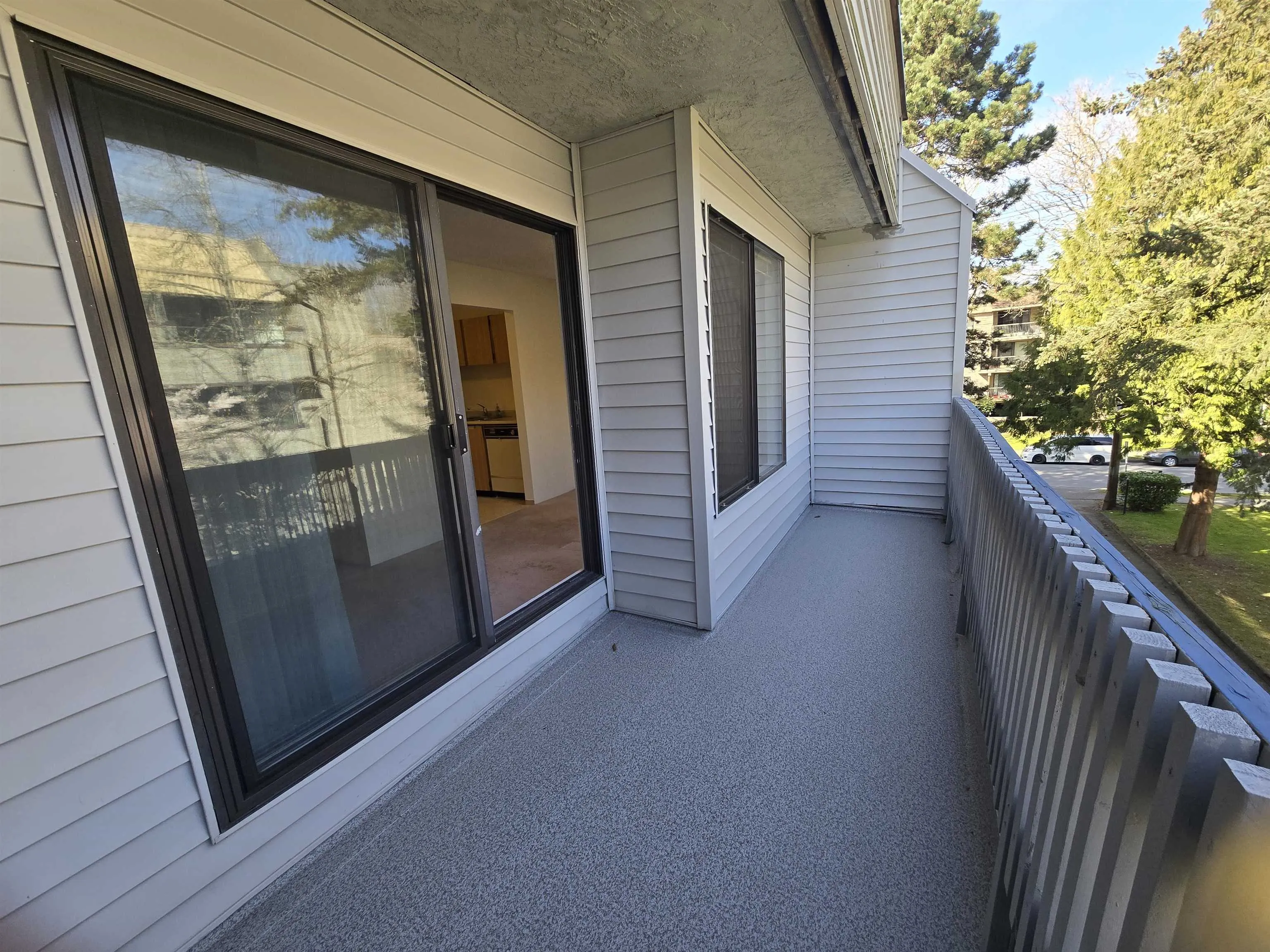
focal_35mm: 13
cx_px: 635
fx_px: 477
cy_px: 476
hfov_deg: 106.2
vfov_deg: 89.9
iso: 50
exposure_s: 1/270
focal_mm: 2.2
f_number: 2.2
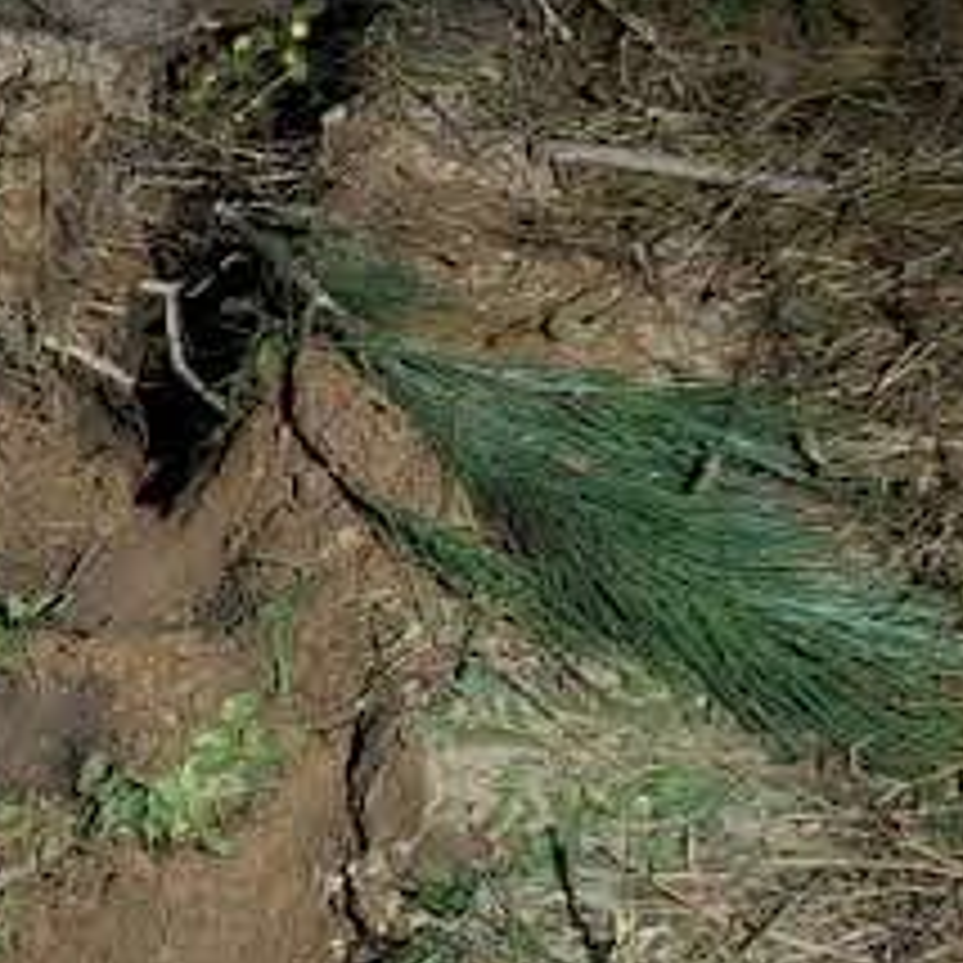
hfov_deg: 22.1
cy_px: 333
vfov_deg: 22.7
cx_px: 58
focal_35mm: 76
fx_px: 2392
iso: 3200
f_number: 1.7
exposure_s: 1/10
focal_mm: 6.3
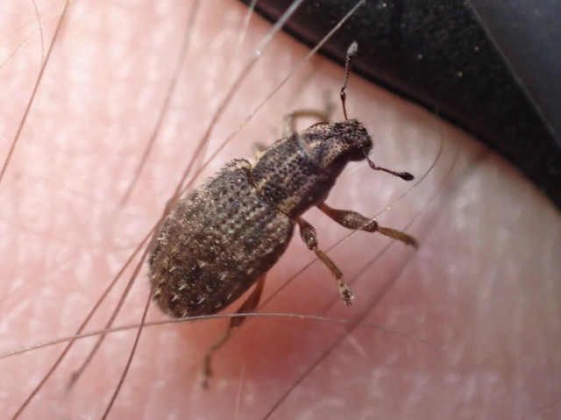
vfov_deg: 14.8
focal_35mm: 100
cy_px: 210
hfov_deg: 19.7
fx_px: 1619
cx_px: 280
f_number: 4.9
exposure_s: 1/100
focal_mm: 18
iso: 500
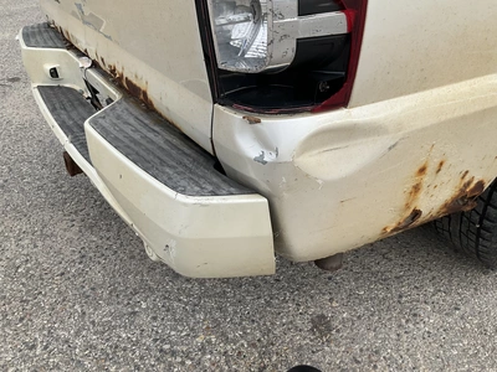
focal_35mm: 29
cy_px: 186
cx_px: 248
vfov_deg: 48.2
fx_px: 416
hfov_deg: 61.7
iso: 25
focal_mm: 3
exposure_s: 1/509
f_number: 1.8
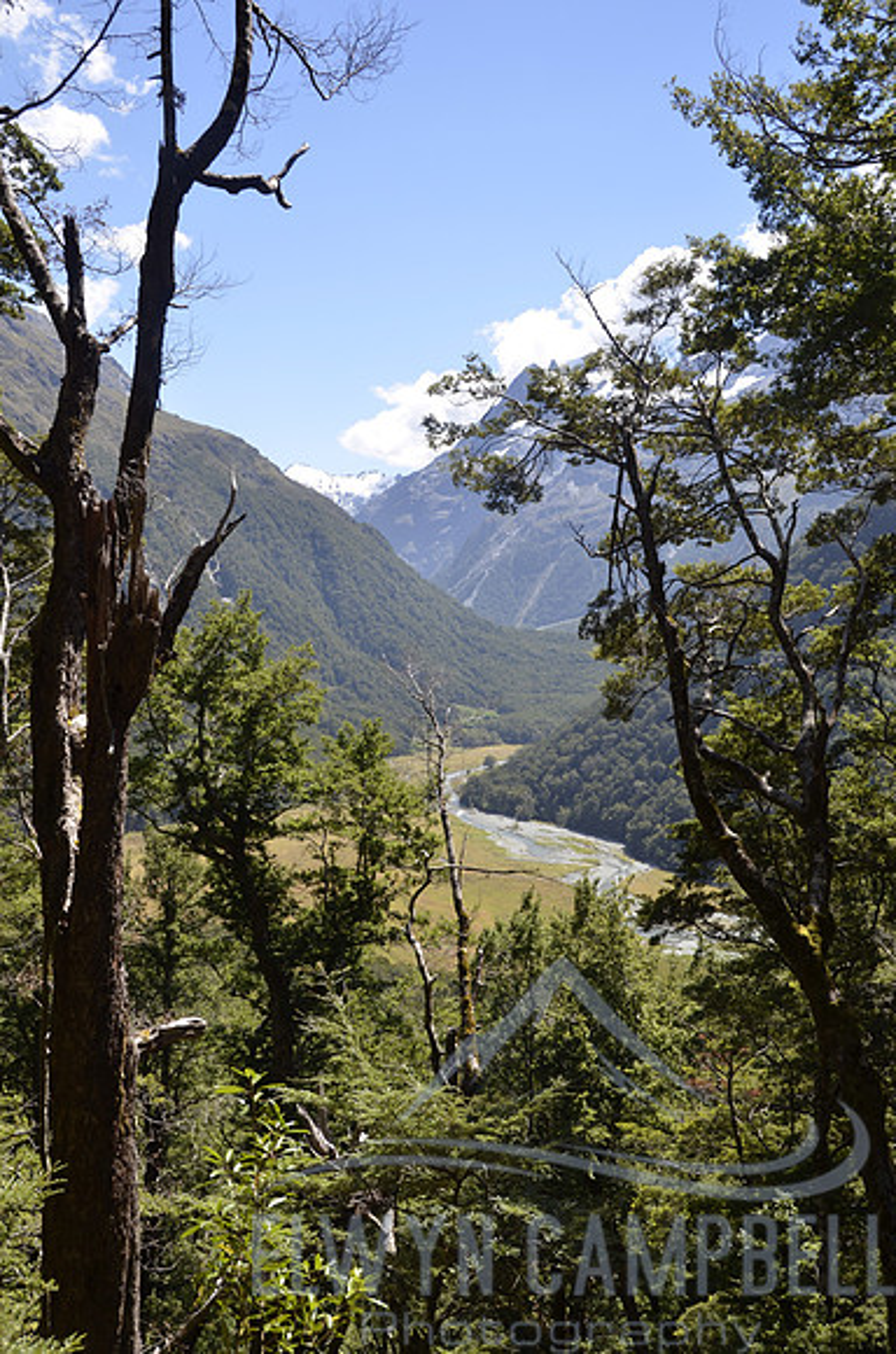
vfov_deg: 53.2
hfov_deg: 36.7
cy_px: 677
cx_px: 448
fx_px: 1350
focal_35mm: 36
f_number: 8
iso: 140
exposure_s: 1/250
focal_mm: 24
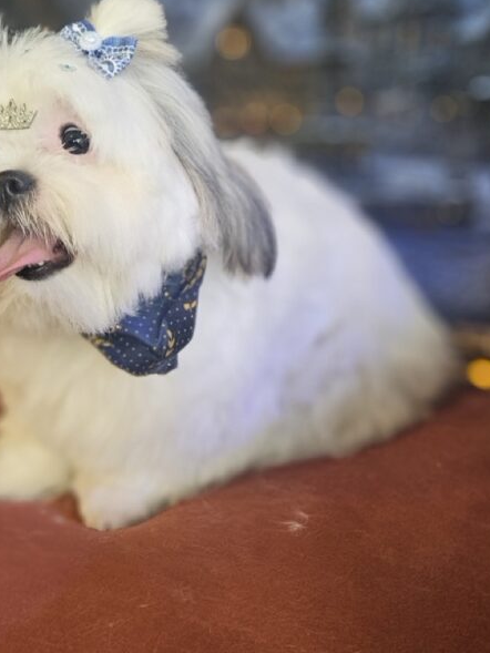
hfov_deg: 35.6
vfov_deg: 46.2
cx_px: 166
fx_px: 755
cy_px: 227
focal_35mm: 40
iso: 400
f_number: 1.8
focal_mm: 5.4
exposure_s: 1/240
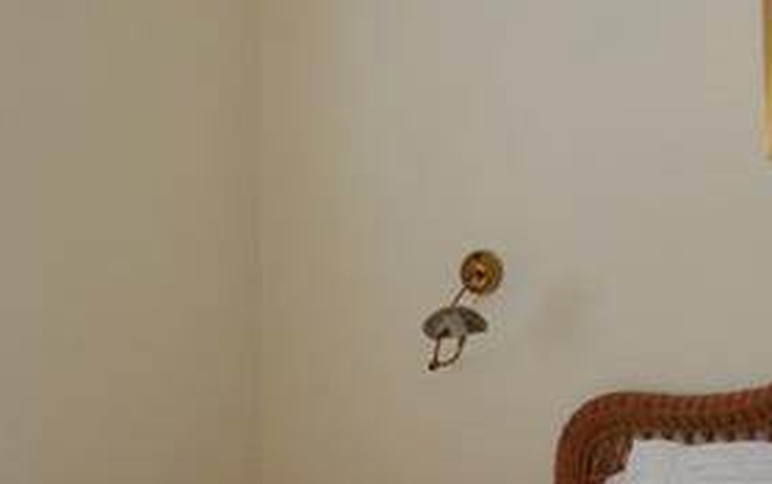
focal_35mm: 112
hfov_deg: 18.3
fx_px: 2359
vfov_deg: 11.7
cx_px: 706
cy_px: 340
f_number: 4
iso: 400
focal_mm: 20
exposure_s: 1/60
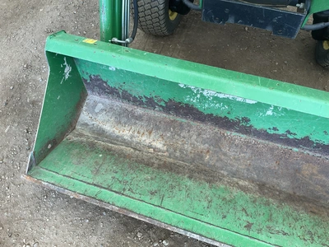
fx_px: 276
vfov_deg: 48.2
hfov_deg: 61.7
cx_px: 164
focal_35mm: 29
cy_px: 124
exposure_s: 1/95
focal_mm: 3
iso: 40
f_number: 1.8
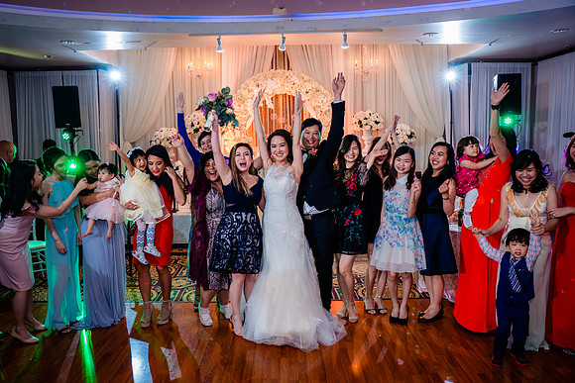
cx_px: 288
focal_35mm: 28
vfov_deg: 46.4
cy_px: 192
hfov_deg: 65.5
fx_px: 447
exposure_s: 1/160
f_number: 3.5
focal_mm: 28
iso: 1000
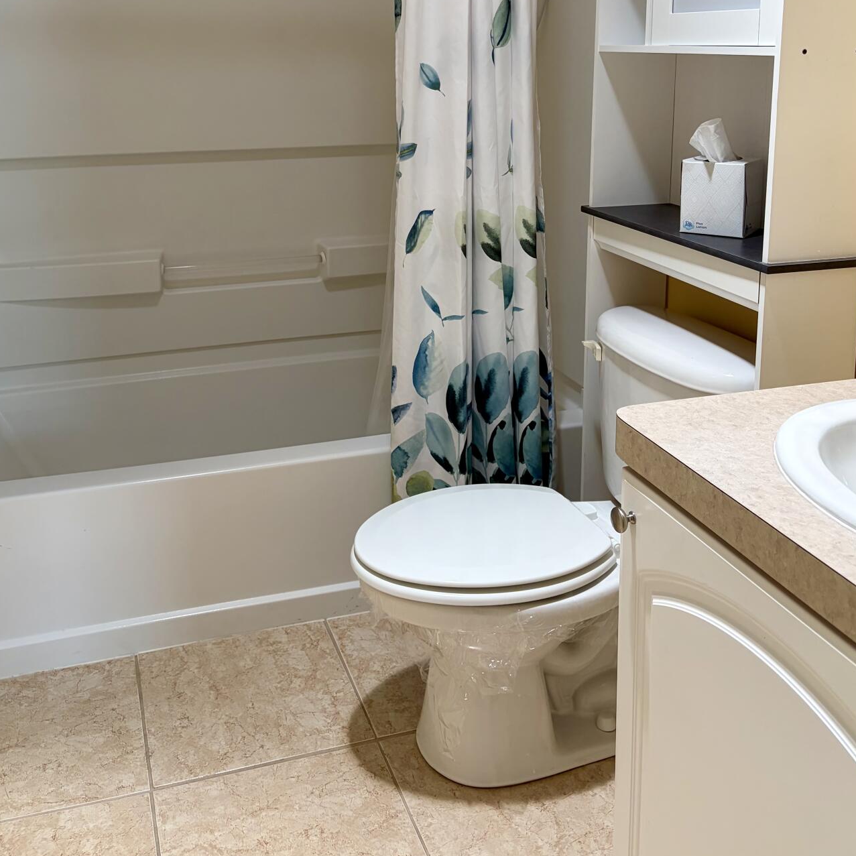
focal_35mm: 36
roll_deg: +0.3
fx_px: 1007
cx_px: 379
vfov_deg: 44.5
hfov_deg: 46.0
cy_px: 211
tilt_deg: -9.6
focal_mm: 5.96
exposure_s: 1/120
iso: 80
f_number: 1.6
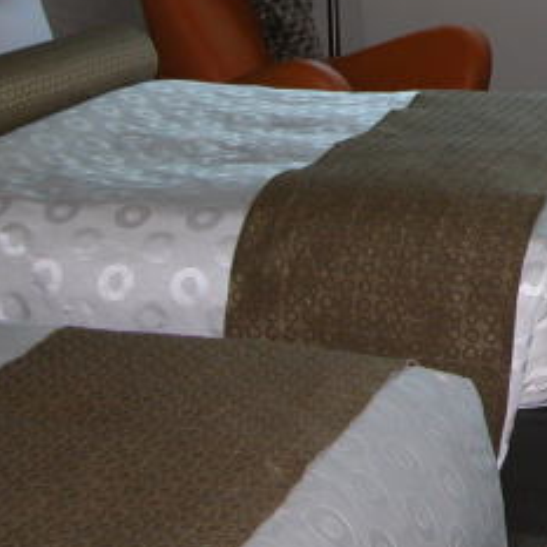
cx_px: 801
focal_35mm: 106
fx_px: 1895
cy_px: -66
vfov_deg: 15.9
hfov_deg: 15.3
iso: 100
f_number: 3.2
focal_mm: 8.9
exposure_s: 1/73.3
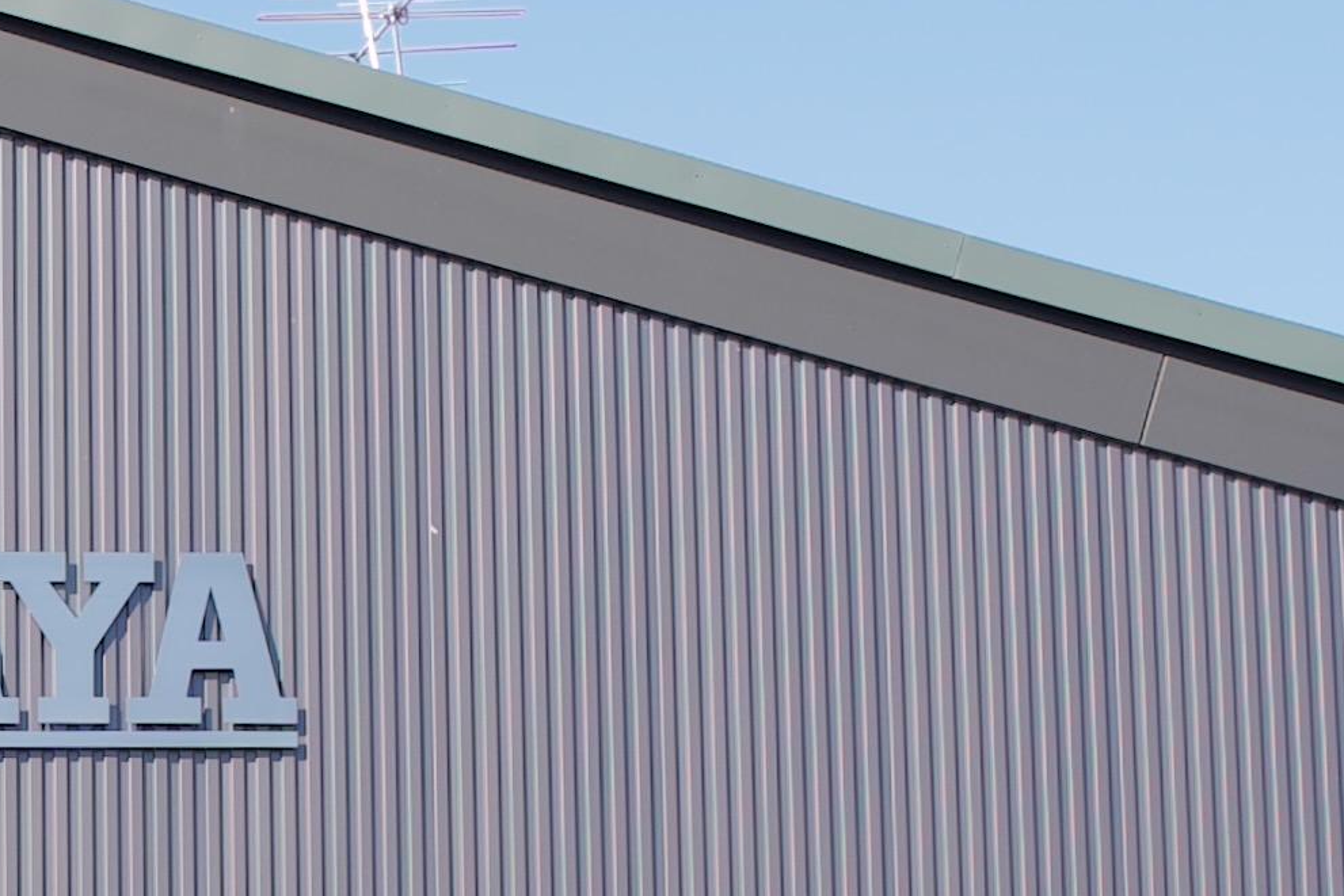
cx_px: -283
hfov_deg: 11.0
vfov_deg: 7.5
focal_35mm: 183
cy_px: 876
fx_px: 6833
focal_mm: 28
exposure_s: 1/160
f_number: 6.3
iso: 100
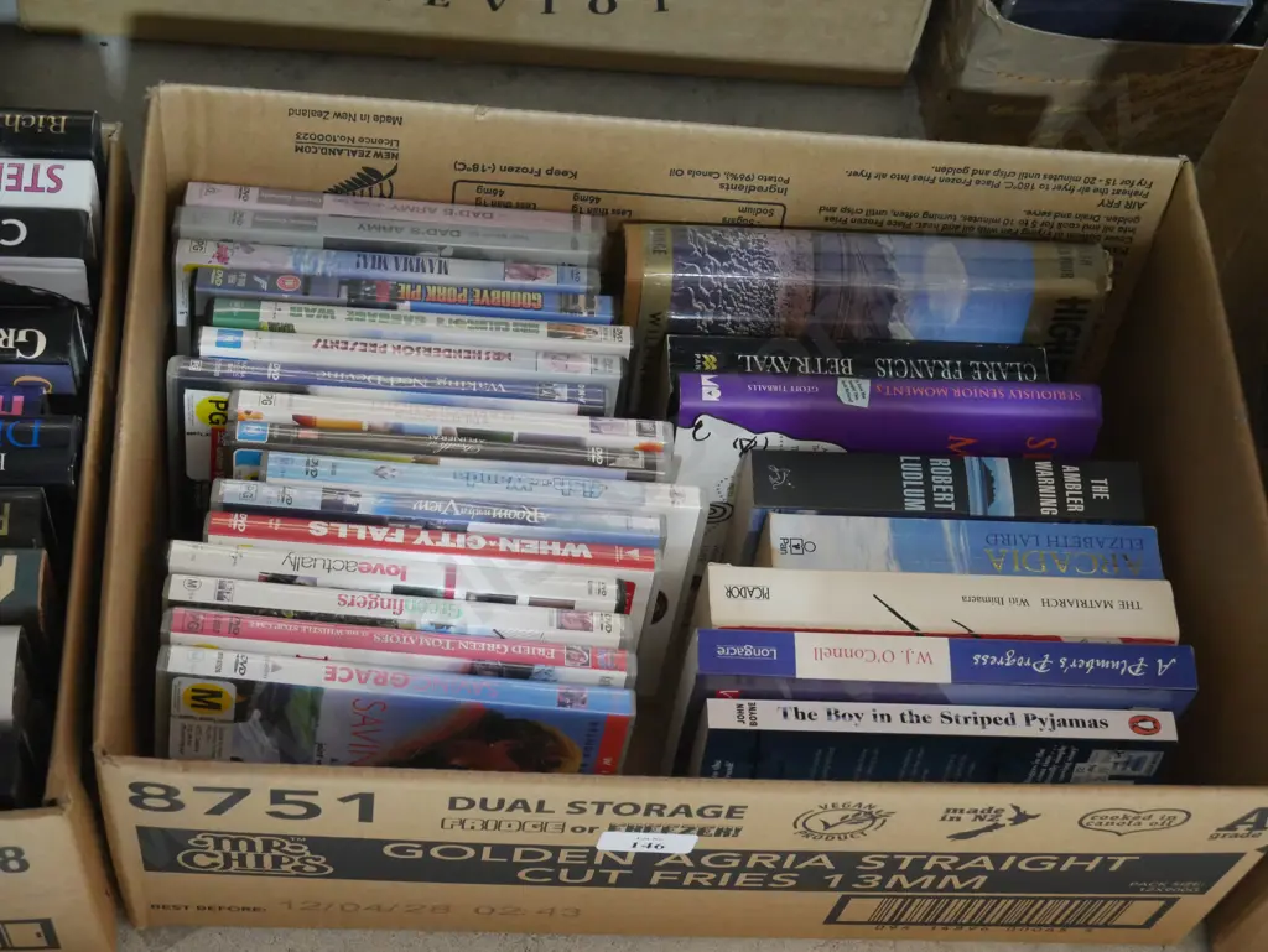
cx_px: 634
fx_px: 2199
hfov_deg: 32.2
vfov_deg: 24.4
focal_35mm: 60
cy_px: 476
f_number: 5.4
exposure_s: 1/50
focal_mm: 30
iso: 3200
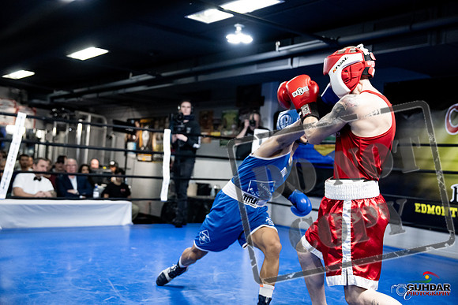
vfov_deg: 32.6
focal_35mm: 41
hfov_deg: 47.4
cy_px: 152
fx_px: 522
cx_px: 229
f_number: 2.8
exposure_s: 1/1000
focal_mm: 41
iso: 8000
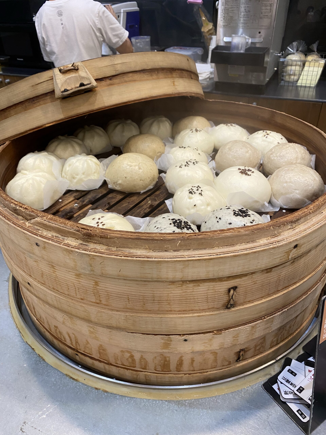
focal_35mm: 26
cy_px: 218
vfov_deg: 67.3
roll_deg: +1.4
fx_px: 326
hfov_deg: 53.1
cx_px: 163
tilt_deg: -33.0
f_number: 1.8
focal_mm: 4.25
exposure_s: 1/60
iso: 160
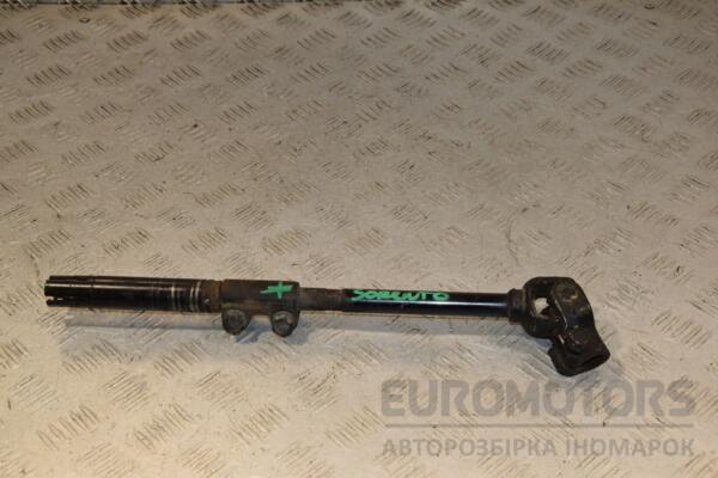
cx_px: 359
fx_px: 1137
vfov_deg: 23.8
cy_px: 239
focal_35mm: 57
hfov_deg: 35.1
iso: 800
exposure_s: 1/200
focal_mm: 38
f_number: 9
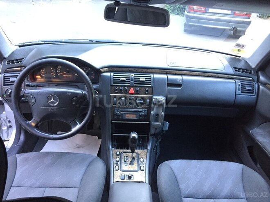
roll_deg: +0.8
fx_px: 226
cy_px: 101
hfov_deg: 61.7
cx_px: 135
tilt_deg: -28.6
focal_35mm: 29
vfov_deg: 48.2
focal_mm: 4.15
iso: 200
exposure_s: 1/33
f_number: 2.2
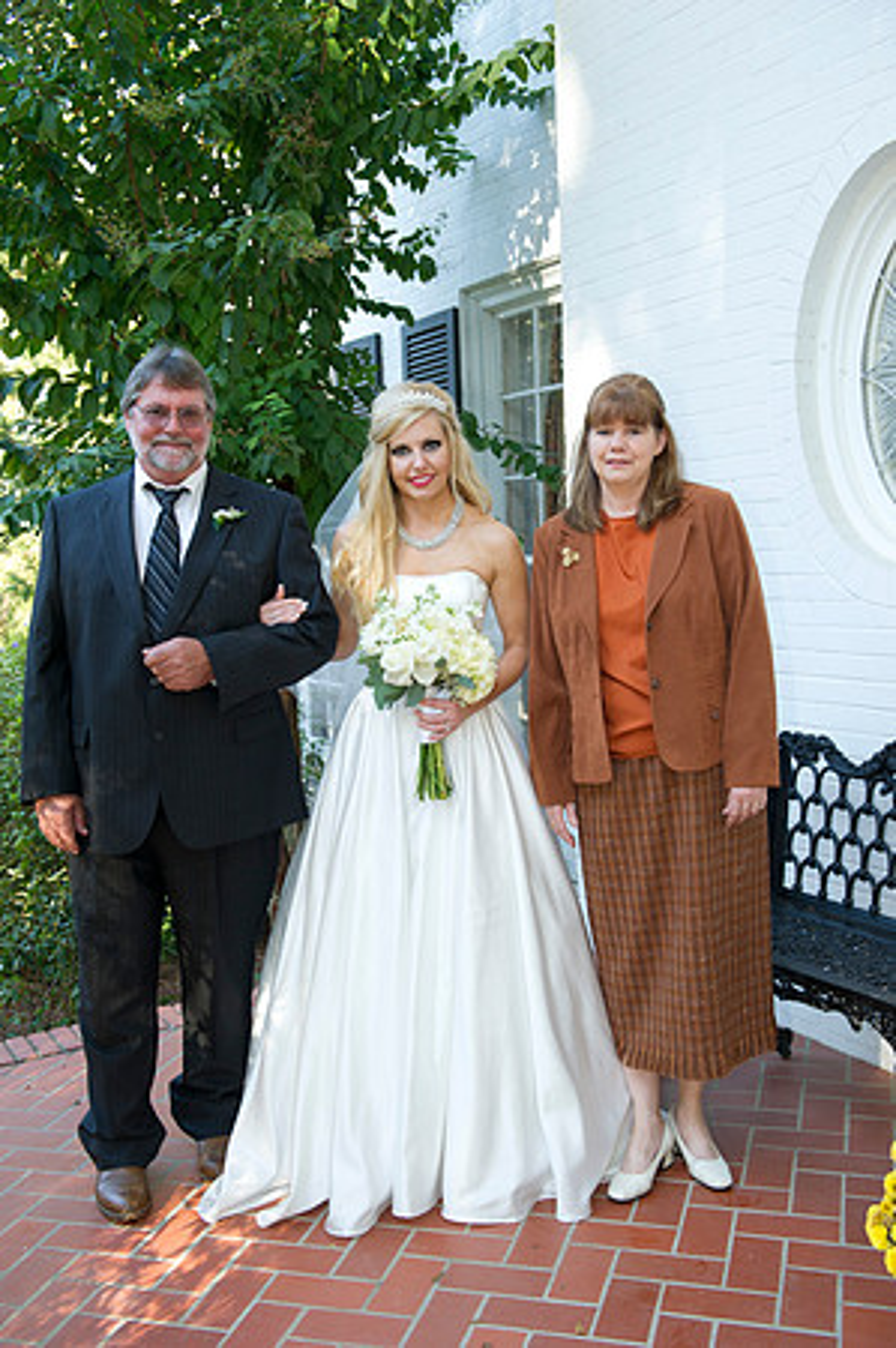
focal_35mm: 38
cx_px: 448
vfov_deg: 50.7
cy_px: 674
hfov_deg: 35.0
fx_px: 1422
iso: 500
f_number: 5.6
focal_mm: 38
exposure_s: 1/100
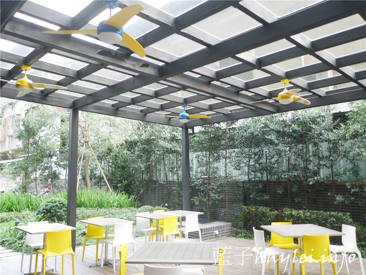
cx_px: 183
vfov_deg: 46.8
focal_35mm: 30
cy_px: 138
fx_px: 317
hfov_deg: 60.0
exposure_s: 1/60
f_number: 1.7
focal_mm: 15
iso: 500
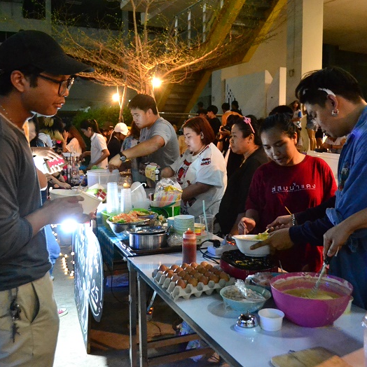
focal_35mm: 35
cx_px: 210
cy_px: 182
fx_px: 420
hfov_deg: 47.1
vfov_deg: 47.2
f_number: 5
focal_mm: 18
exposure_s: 1/40
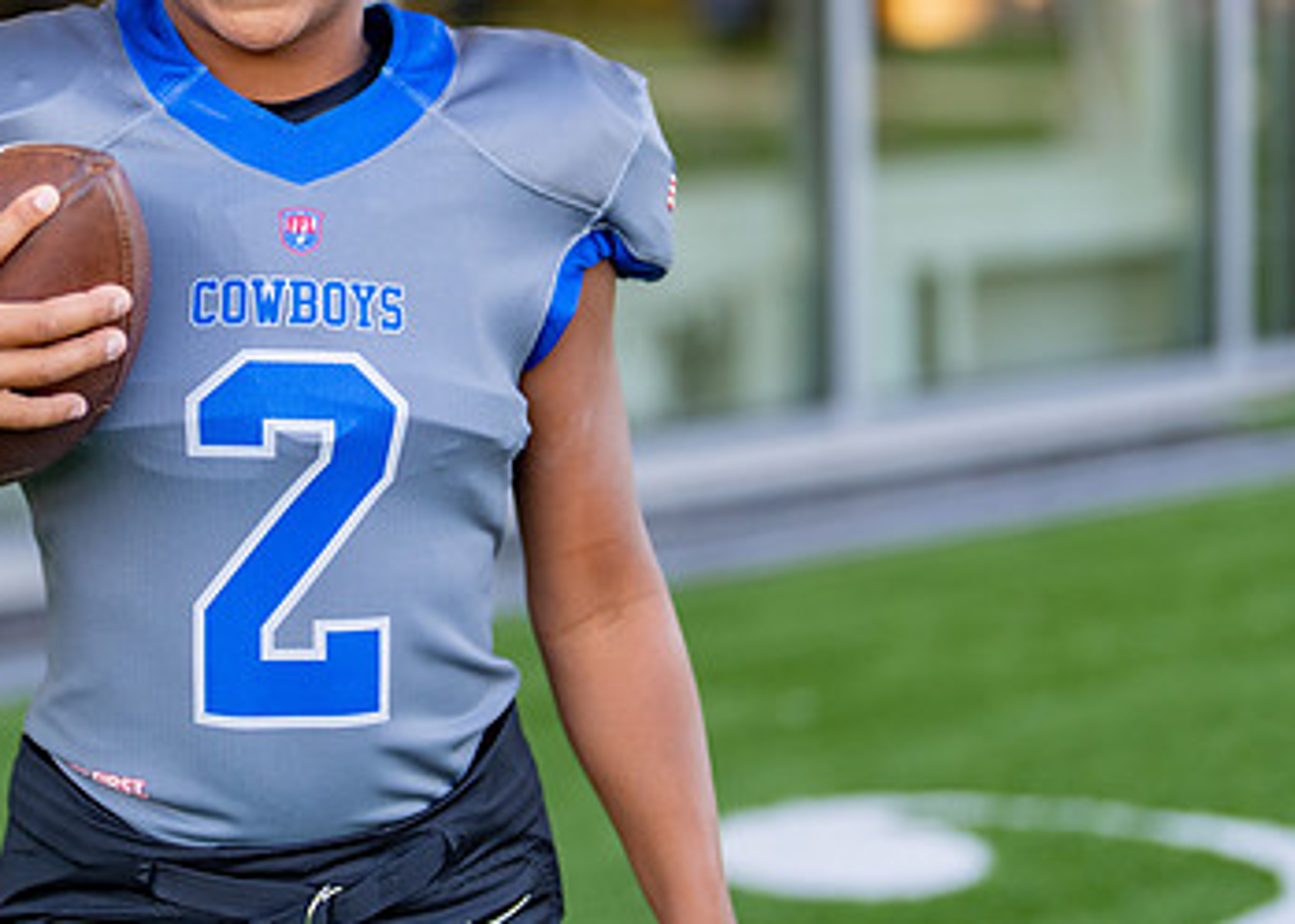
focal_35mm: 100
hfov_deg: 19.8
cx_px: 296
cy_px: 163
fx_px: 3676
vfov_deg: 14.2
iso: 100
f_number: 1.2
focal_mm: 50
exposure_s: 1/400
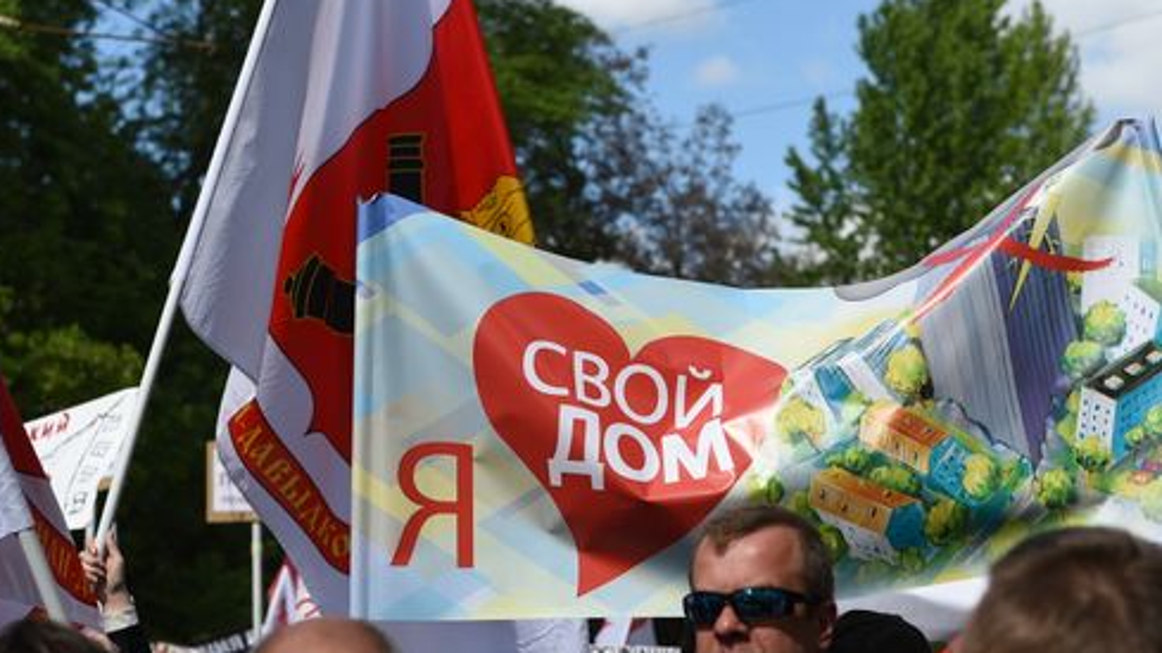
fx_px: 3235
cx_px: 511
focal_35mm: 105
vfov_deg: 11.5
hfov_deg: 20.4
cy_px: 454
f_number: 5.6
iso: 100
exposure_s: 1/640
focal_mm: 70
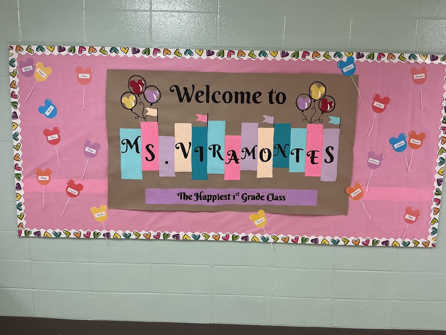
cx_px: 223
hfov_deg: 61.7
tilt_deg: -8.6
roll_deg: -2.4
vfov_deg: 48.2
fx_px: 374
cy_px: 168
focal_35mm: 29
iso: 80
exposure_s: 1/60
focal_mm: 3
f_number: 1.8
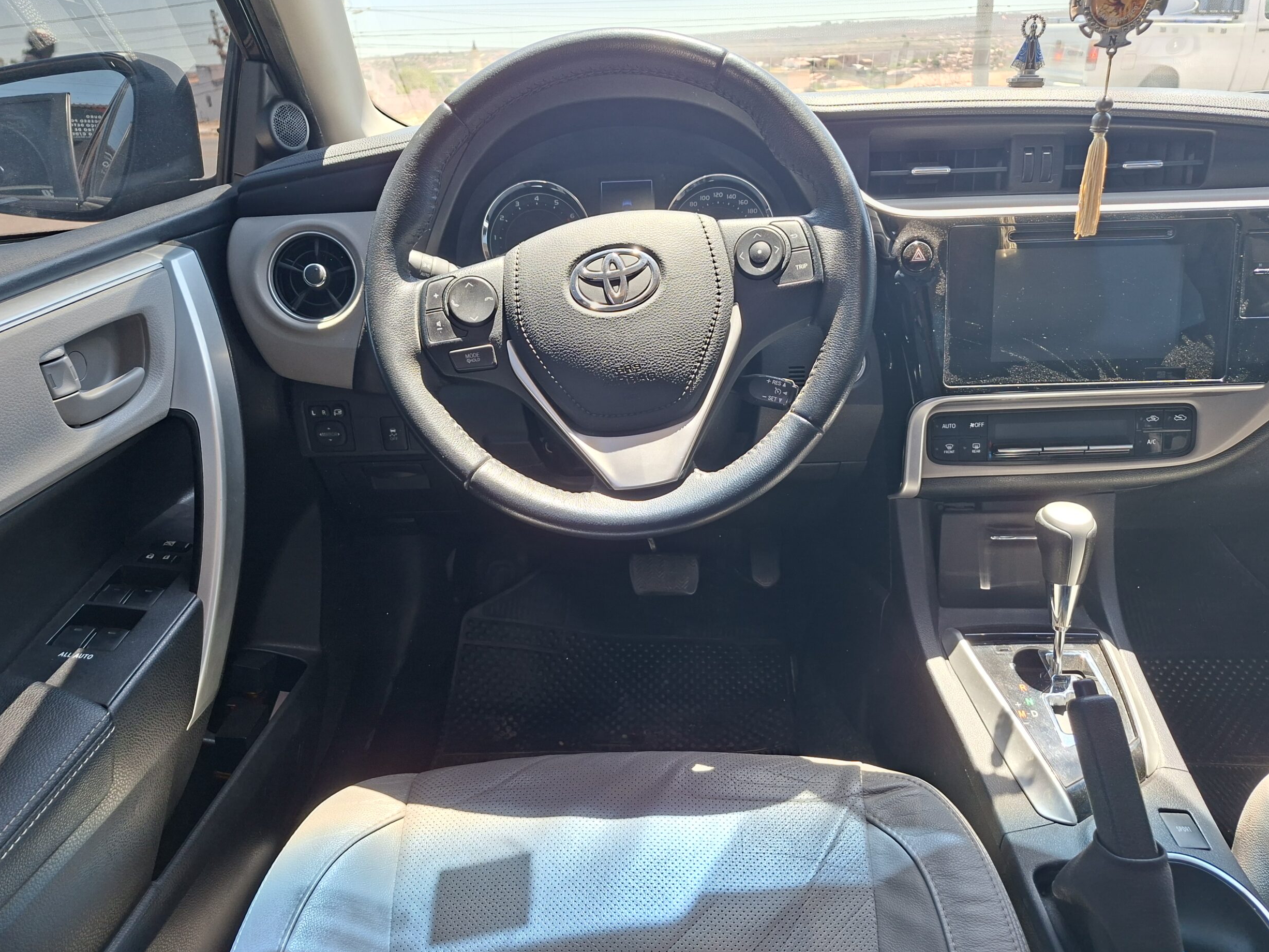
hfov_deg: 71.6
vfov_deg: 56.8
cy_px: 493
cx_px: 628
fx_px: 880
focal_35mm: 24
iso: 50
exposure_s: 1/120
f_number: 1.8
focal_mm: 5.54
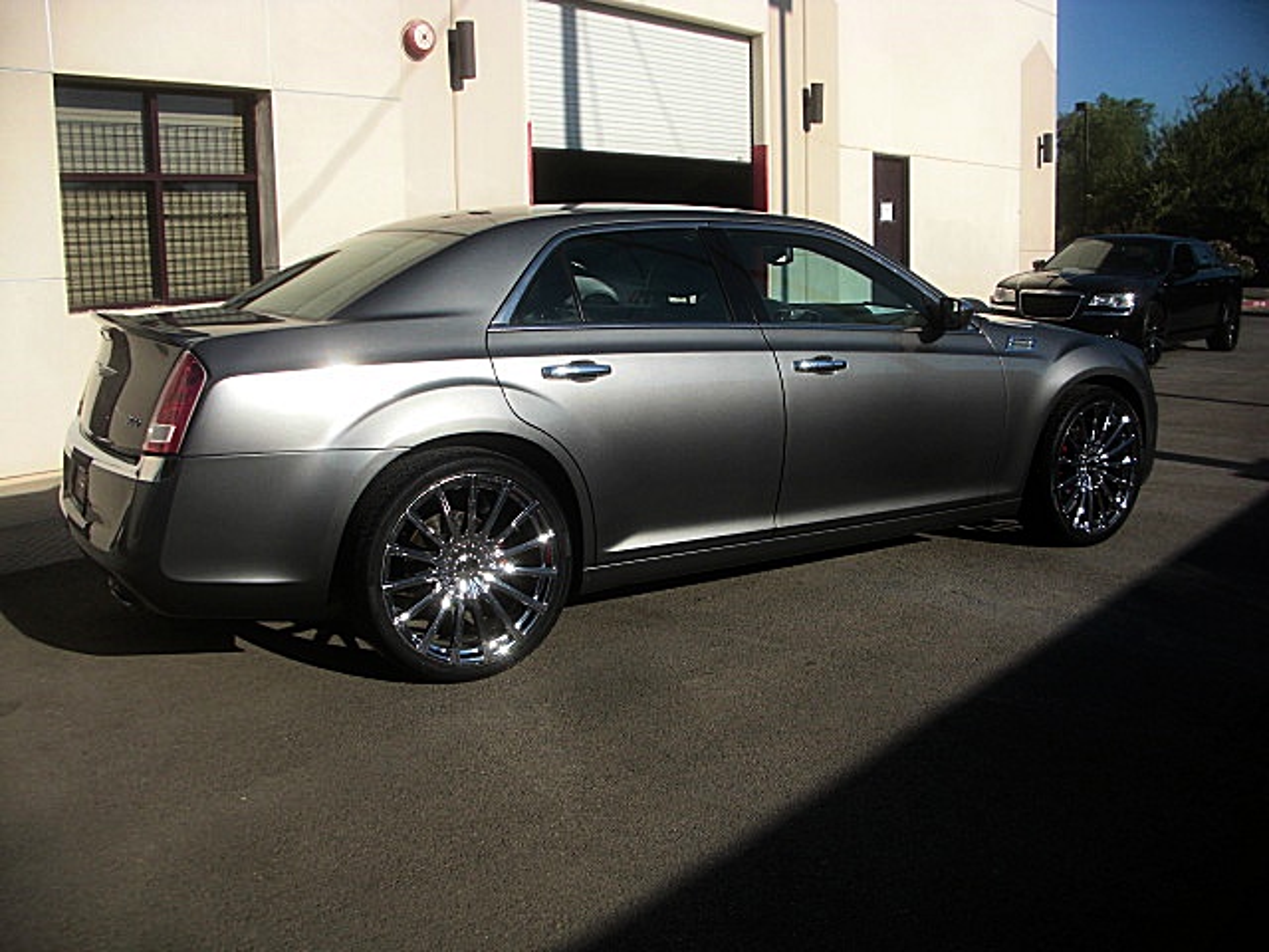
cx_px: 634
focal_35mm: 36
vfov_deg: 39.7
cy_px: 476
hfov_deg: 51.4
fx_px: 1320
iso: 50
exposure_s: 1/160
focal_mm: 6.3
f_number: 7.9
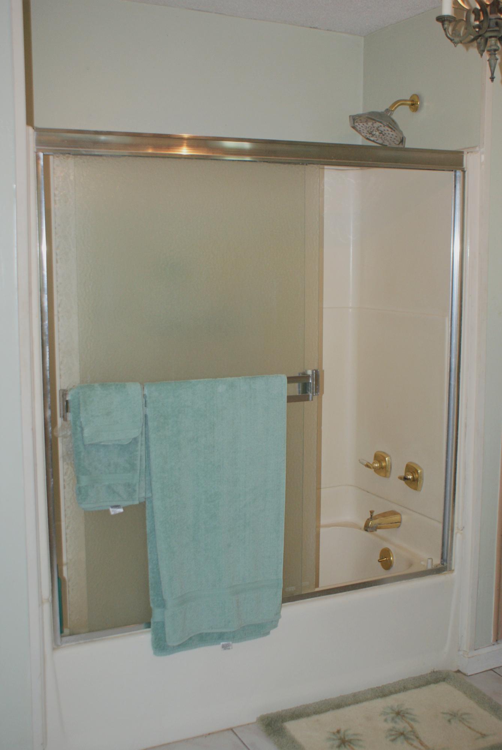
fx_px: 876
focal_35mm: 42
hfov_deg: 32.0
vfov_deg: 46.3
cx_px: 251
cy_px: 375
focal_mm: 28
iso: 400
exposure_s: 1/60
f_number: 4.5
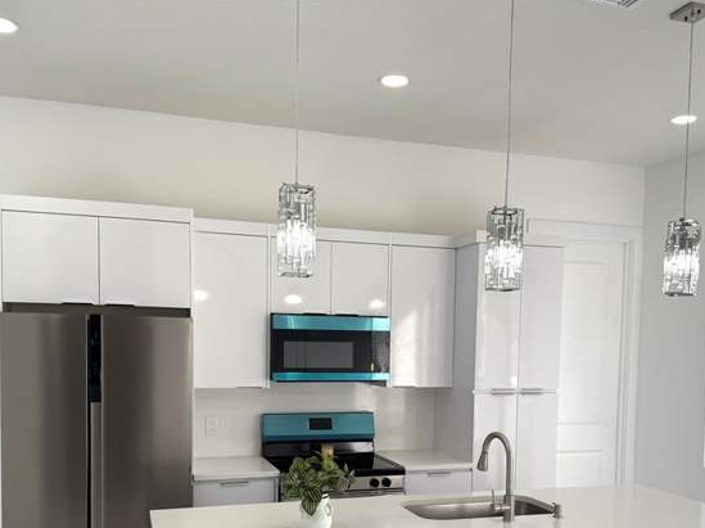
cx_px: 361
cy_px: 382
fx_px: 712
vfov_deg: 39.8
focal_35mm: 35
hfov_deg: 52.7
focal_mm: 6.76
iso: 100
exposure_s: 1/535
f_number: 1.78
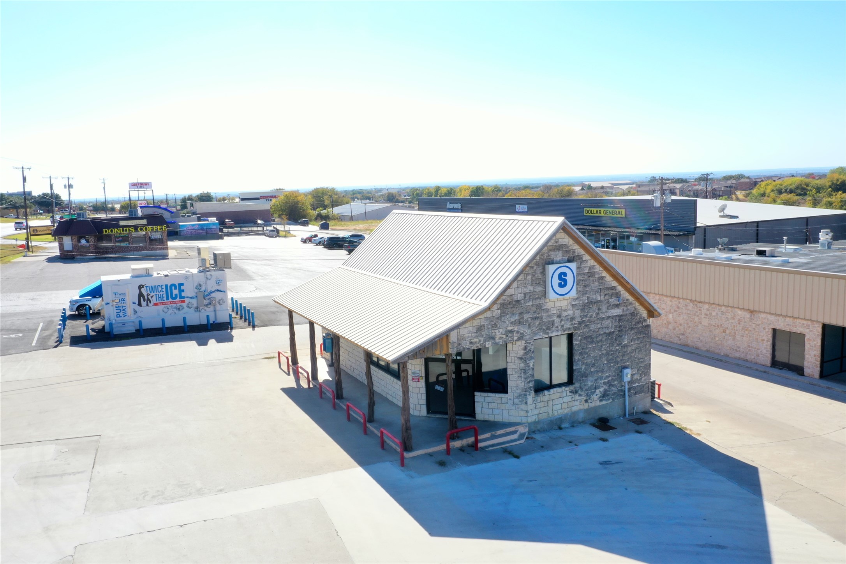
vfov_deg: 46.4
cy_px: 282
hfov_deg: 65.5
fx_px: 658
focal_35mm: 28
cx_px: 423
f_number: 11
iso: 100
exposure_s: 1/80
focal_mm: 10.26
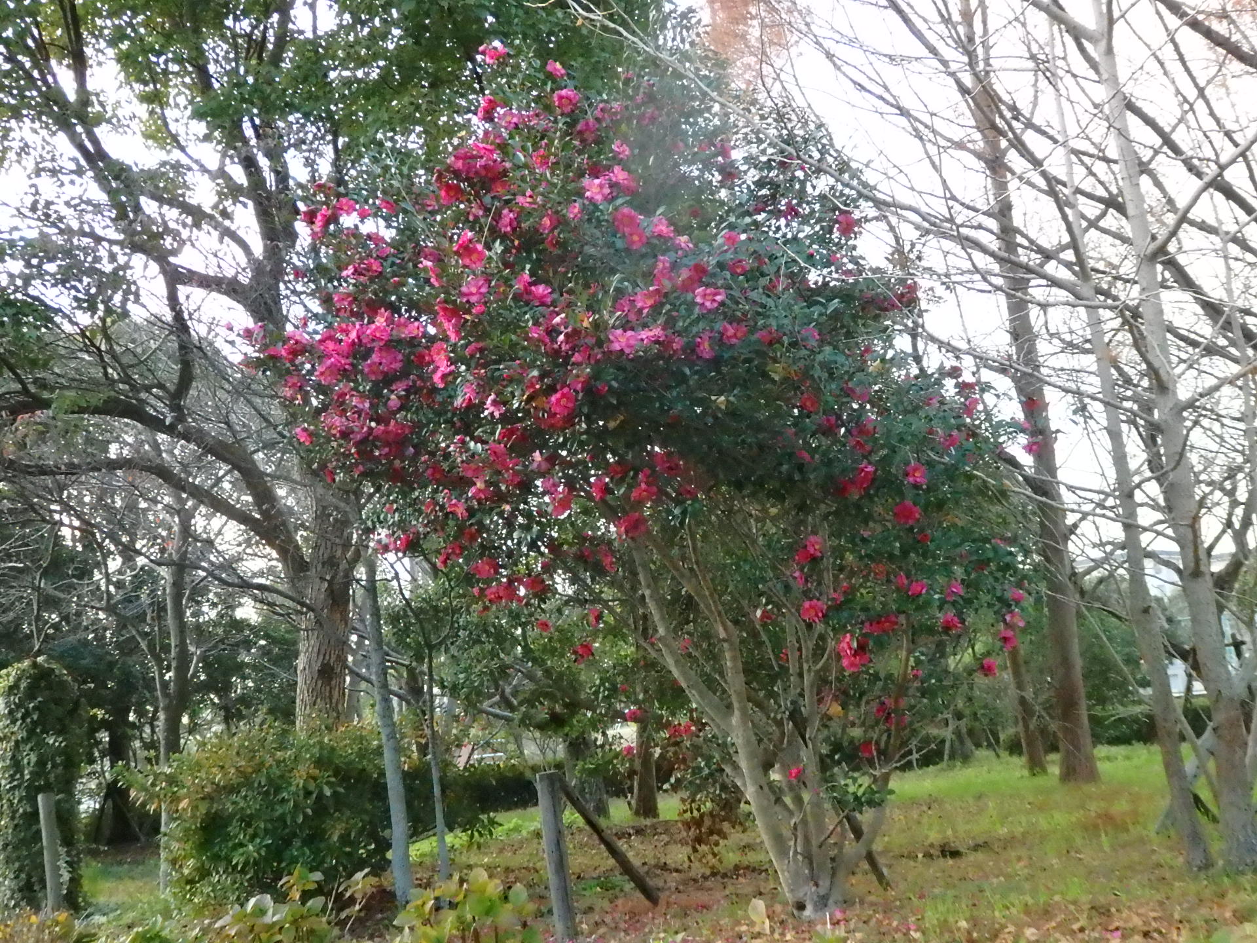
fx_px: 1453
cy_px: 472
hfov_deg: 46.8
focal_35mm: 40
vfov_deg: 36.0
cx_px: 628
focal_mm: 7.3
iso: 2500
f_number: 3.7
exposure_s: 1/1000
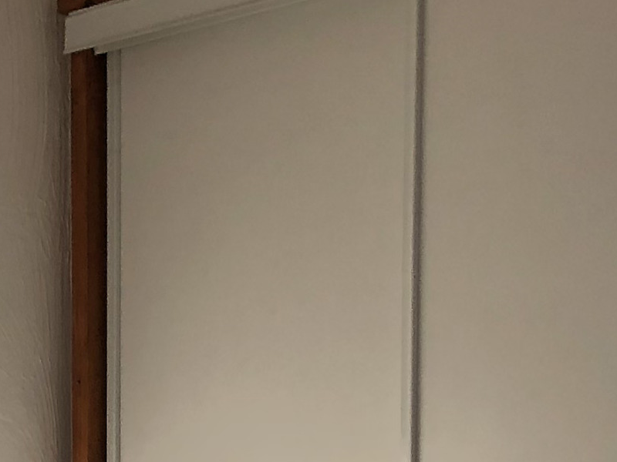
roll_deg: +3.2
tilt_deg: -6.7
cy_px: 845
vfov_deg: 10.0
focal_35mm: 140
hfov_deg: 12.7
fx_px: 2495
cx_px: -540
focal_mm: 4
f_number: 1.8
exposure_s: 1/714
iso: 20
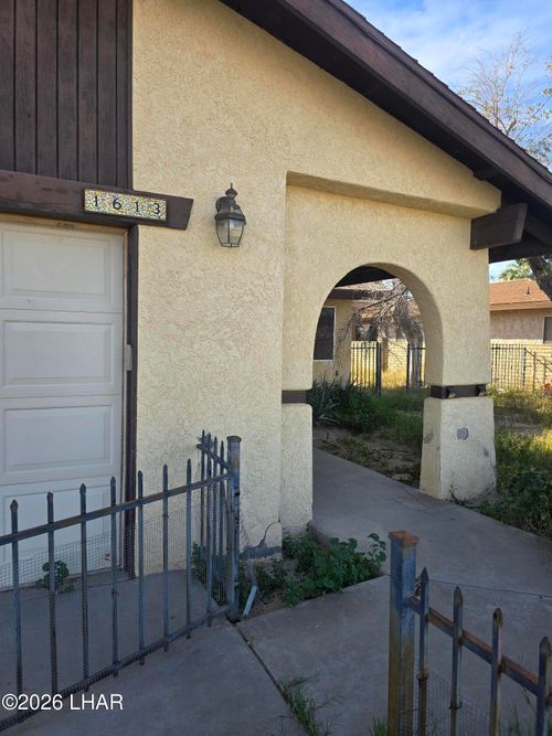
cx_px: 276
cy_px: 368
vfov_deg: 73.9
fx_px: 489
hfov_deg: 58.9
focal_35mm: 23
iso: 12
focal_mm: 6.3
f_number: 1.7
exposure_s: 1/287
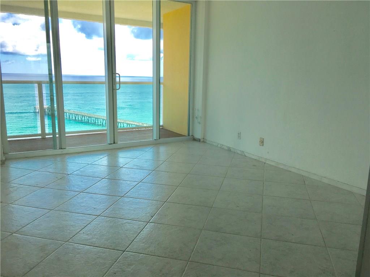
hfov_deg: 61.7
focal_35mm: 29
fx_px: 310
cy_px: 138
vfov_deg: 48.2
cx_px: 185
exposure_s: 1/418
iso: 25
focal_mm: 4.15
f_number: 2.2
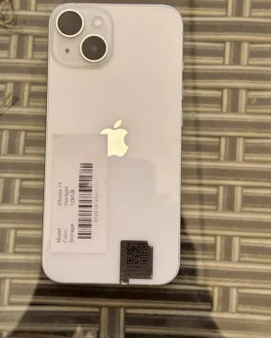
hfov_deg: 29.7
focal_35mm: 51
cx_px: 134
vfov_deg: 36.6
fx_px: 511
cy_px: 155
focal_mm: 6.86
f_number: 1.78
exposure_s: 1/919
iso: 80
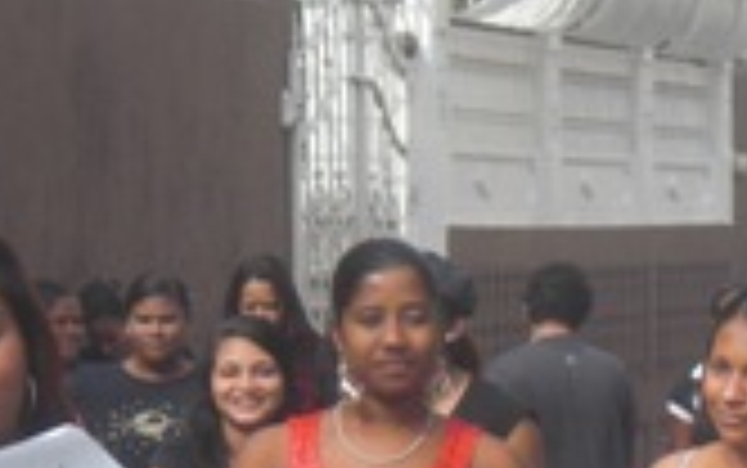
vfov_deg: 3.7
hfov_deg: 5.9
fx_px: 7232
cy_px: 572
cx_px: 688
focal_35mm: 355
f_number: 5
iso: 64
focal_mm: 14.49
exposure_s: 1/320
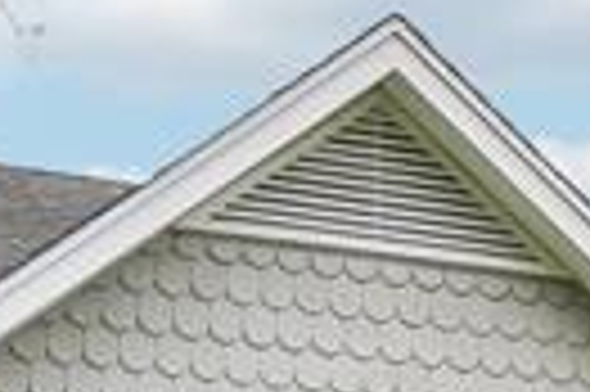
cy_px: 1266
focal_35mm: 188
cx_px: 1162
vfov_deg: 6.5
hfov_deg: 10.2
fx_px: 3077
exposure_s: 1/90
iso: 100
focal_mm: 16
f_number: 8
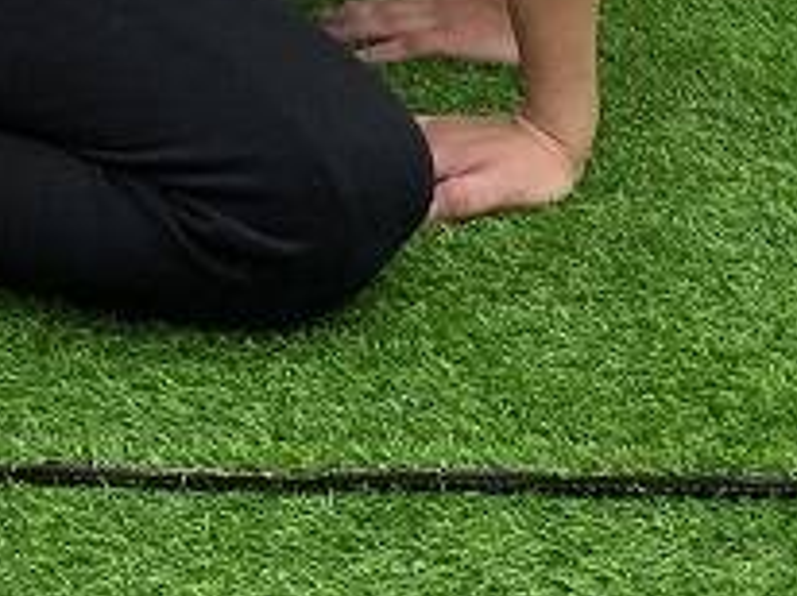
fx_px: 2323
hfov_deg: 19.5
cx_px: 344
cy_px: -387
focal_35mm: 101
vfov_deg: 13.5
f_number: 1.8
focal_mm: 4.25
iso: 250
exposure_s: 1/50
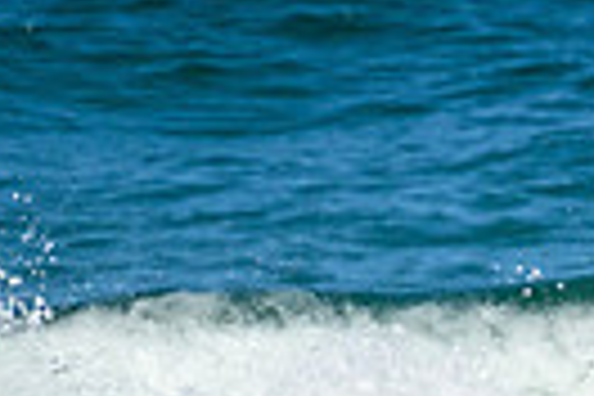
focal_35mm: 4045
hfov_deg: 0.5
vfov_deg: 0.3
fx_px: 66737
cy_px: 519
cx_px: 979
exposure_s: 1/2000
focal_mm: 800
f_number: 11
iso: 1000
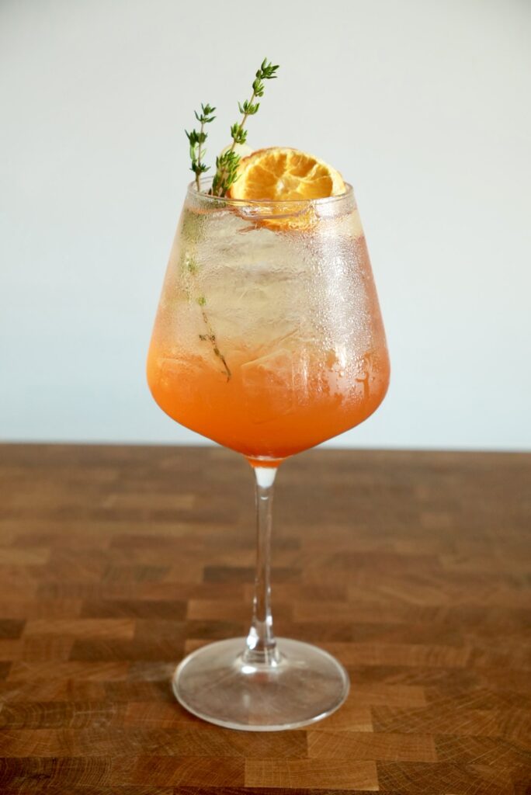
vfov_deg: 33.3
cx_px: 266
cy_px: 398
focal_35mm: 60
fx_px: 1329
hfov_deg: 22.6
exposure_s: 1/125
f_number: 4.5
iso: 1600
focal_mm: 40.1
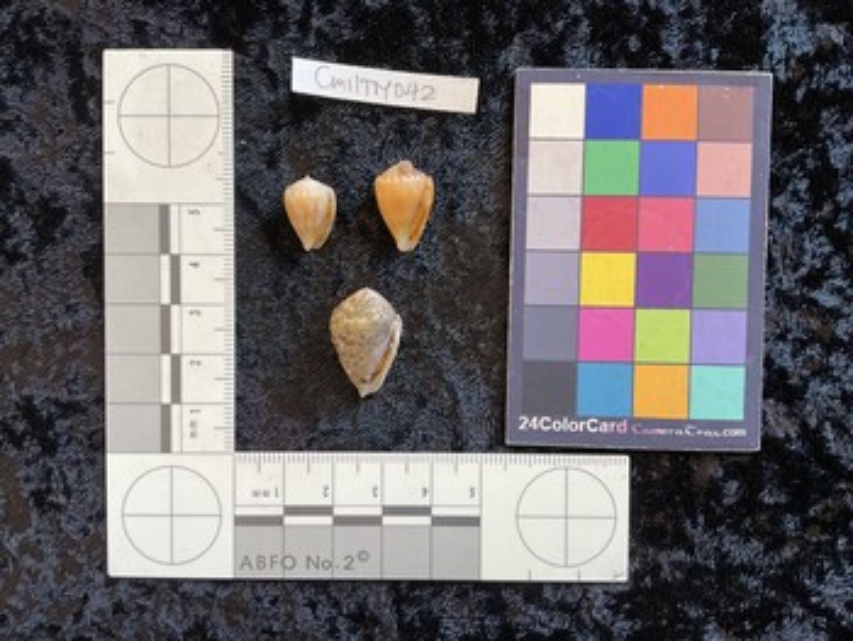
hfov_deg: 61.6
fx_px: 715
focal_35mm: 29
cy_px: 320
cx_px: 426
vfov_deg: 48.3
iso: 40
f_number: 1.8
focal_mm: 3
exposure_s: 1/50
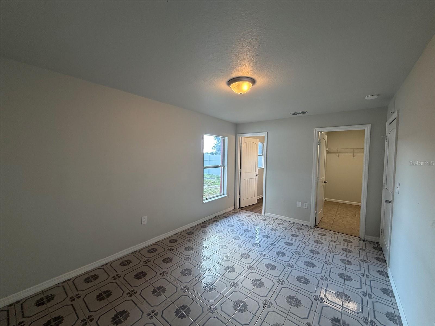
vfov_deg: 85.7
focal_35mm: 14
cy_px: 163
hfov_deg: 102.1
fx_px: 176
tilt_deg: -2.0
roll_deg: -0.6
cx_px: 218
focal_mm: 2.22
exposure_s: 1/120
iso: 125
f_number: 2.2
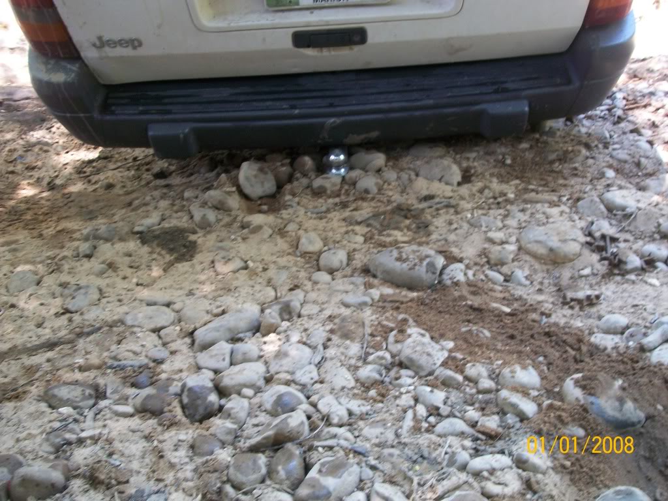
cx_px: 334
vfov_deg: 44.2
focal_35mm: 32
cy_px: 250
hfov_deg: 56.8
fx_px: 618
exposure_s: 1/30
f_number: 2.9
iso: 80
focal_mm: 5.7
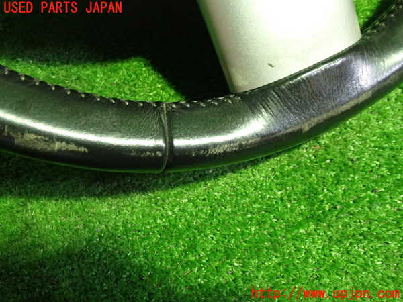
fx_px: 419
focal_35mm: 36
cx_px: 202
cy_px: 151
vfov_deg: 39.7
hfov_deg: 51.4
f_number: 2.5
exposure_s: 1/40
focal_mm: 6.37
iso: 500
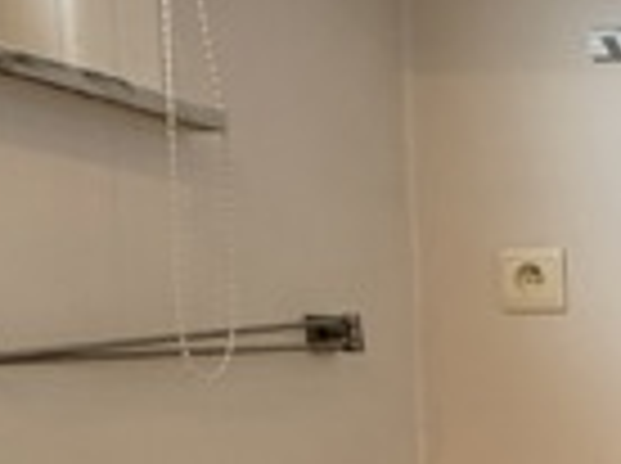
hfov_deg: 19.3
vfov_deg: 21.7
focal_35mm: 65
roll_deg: +0.5
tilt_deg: -2.8
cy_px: 464
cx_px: 1206
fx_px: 1164
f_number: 2.2
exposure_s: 1/100
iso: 160
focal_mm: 2.22
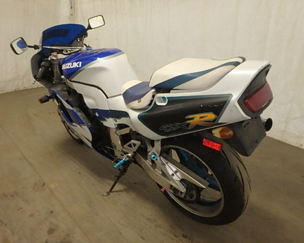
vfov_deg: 56.8
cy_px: 122
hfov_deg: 68.1
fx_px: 225
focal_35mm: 25
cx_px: 145
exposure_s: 1/13
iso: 800
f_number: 3.8
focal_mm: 4
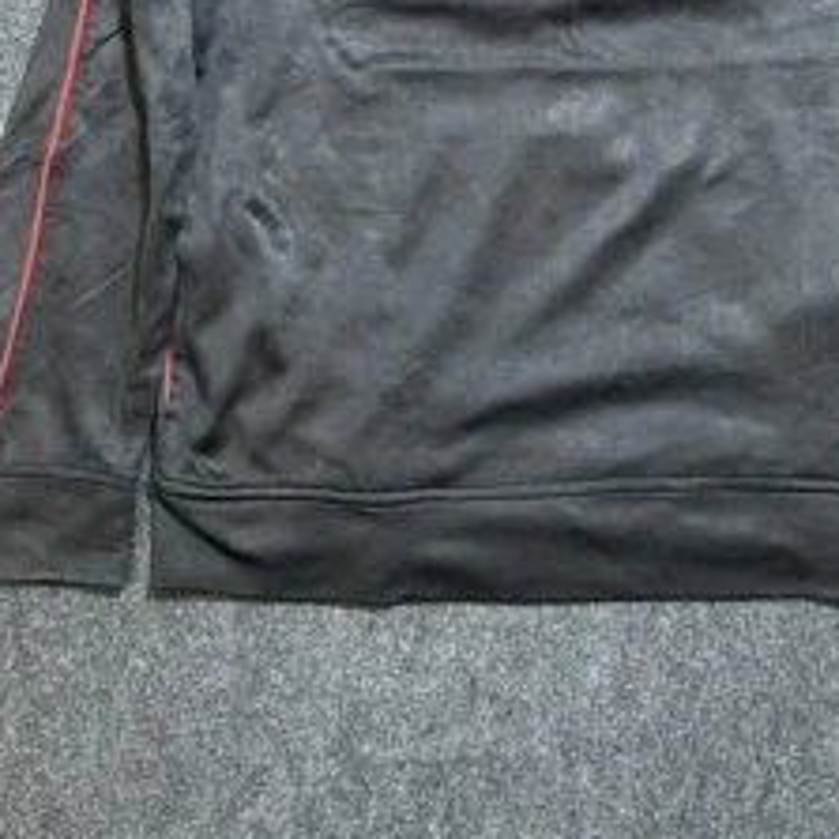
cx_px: 617
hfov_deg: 30.6
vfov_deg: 29.6
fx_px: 1508
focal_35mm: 55
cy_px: 58
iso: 160
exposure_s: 1/50
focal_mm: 5.7
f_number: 1.5
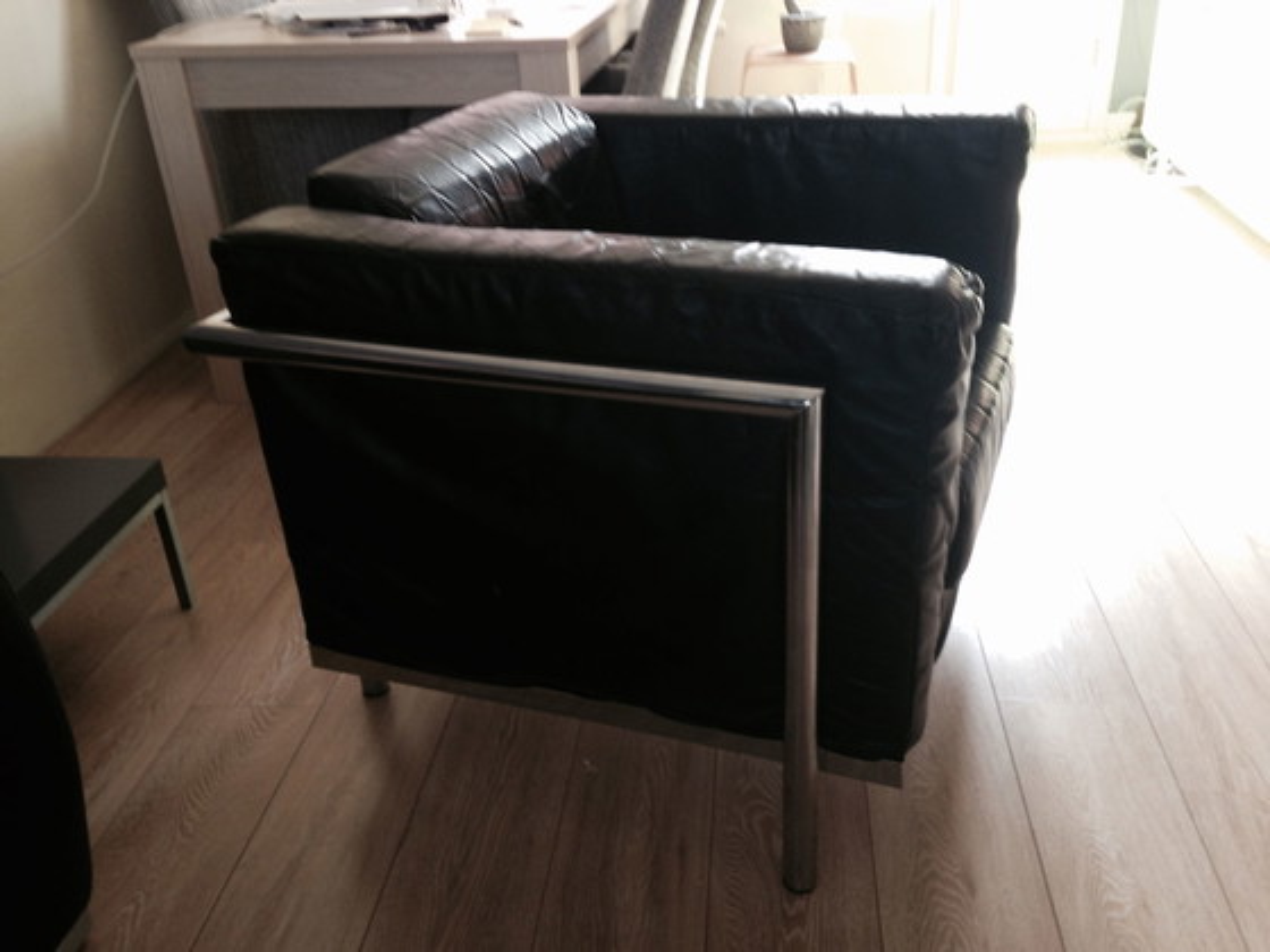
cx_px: 635
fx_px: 1211
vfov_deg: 42.9
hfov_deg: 55.4
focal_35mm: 33
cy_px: 476
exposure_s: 1/20
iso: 64
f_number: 2.4
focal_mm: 4.12
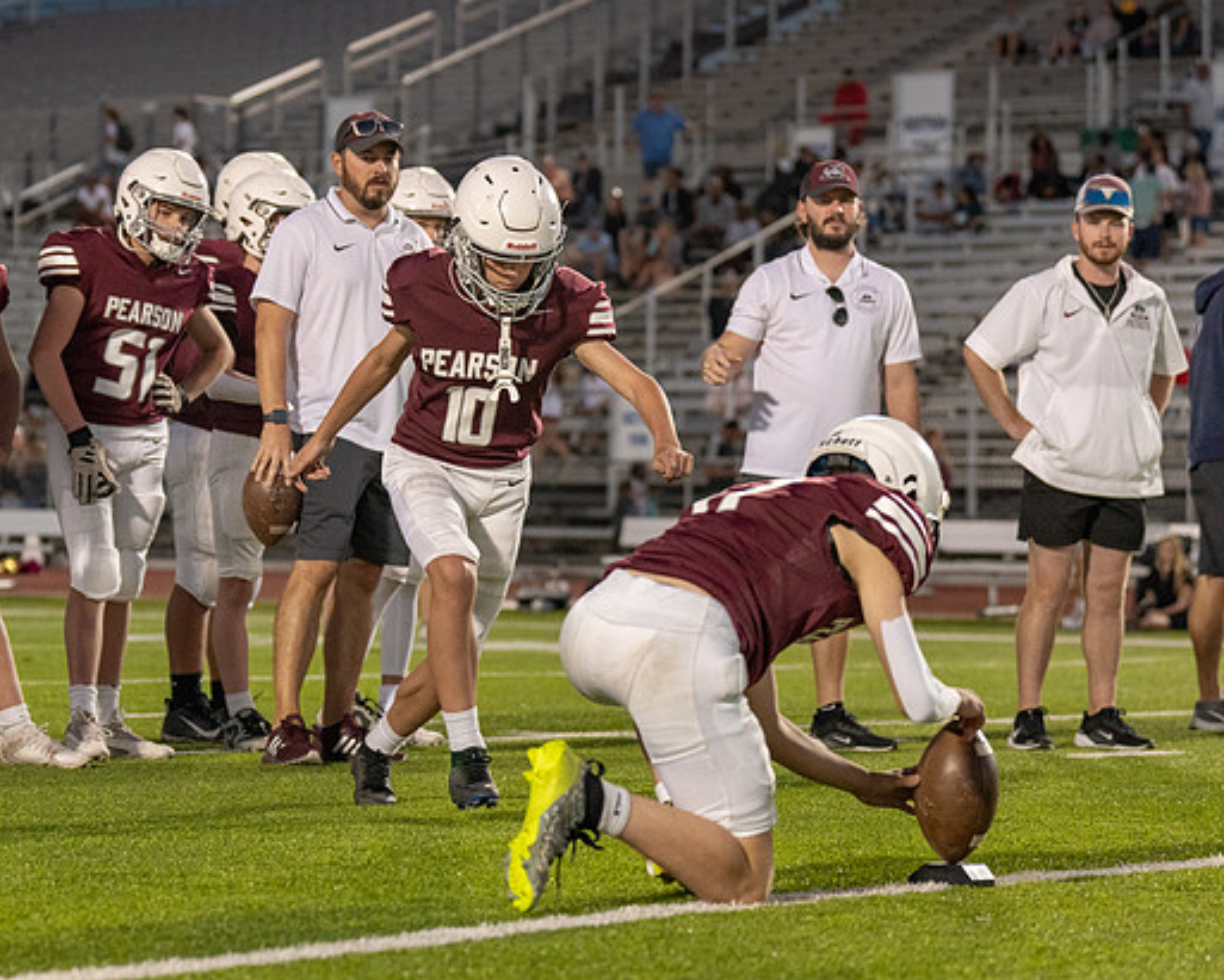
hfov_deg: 13.6
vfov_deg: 11.0
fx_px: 5111
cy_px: 474
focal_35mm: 141
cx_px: 464
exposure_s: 1/640
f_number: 2.8
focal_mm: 79
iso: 1000
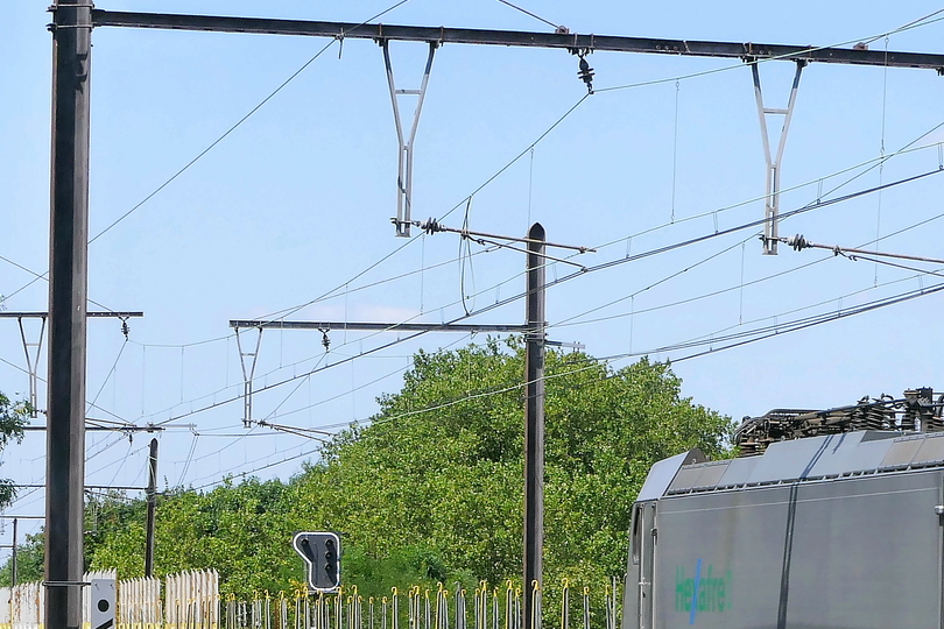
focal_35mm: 160
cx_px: 737
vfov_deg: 8.6
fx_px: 4195
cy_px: 464
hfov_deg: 12.8
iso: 320
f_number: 8
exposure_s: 1/800
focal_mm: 29.8
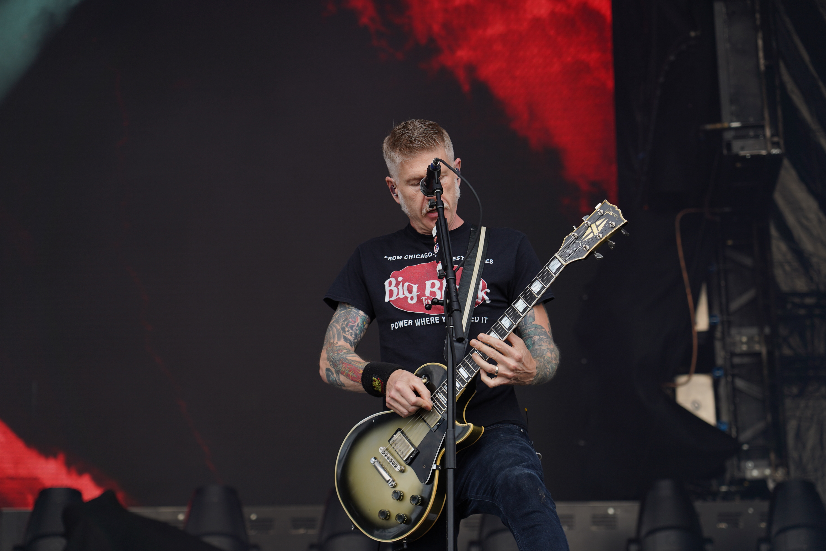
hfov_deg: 19.5
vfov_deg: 13.0
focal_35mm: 105
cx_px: 413
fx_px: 2409
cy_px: 276
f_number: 4.5
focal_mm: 105
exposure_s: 1/160
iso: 100
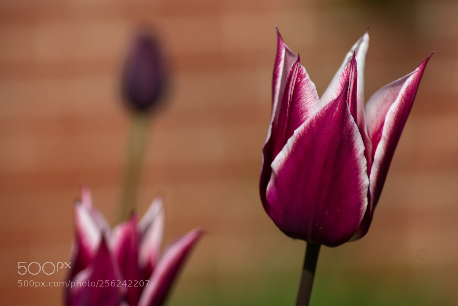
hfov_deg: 7.6
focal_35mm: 270
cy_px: 153
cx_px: 229
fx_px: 3437
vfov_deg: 5.1
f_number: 5.6
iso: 100
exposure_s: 1/1000
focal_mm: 180
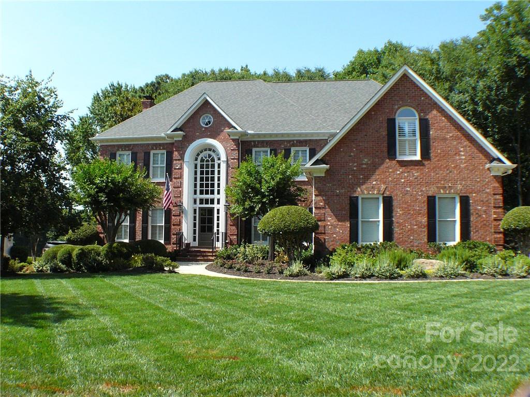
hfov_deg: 40.4
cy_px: 198
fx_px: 720
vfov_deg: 30.9
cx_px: 265
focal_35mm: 47
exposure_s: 1/400
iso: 200
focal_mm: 7
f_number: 5.6
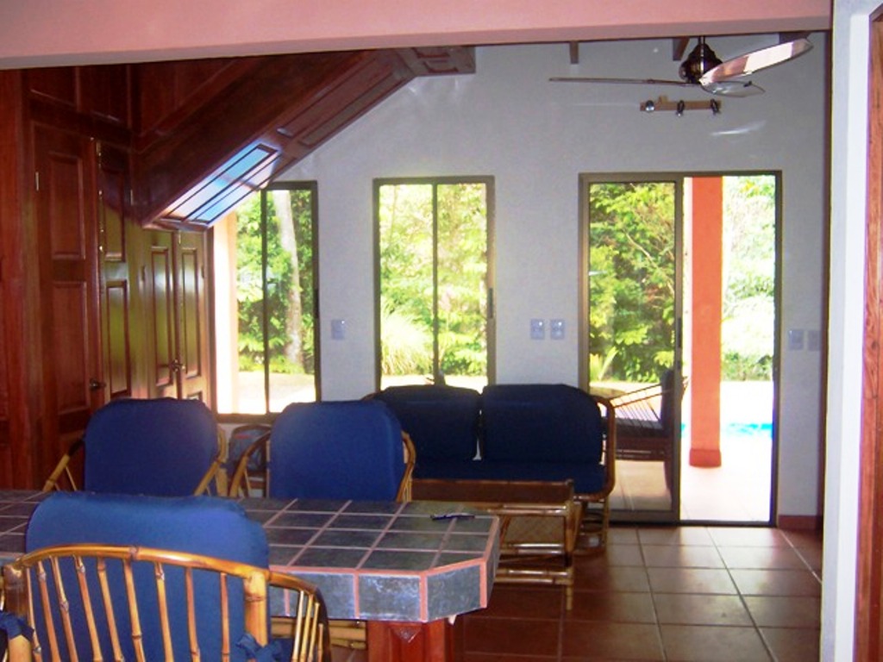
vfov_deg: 39.7
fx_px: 918
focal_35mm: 36
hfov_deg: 51.4
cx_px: 442
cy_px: 331
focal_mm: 5.6
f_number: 2.8
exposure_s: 1/60
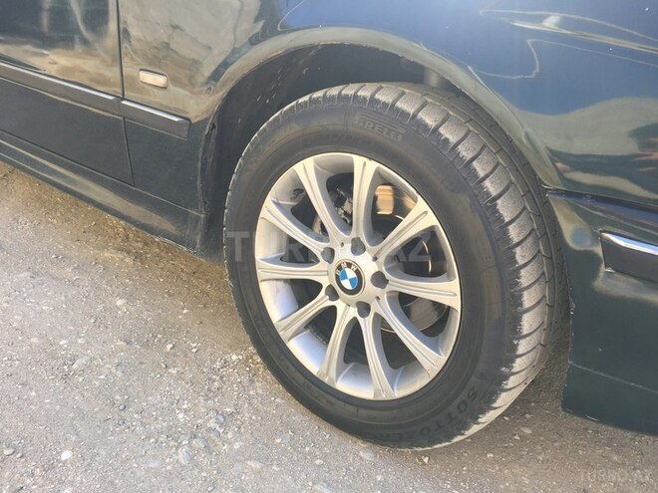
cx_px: 329
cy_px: 246
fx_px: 551
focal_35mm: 29
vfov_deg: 48.2
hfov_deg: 61.7
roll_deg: -4.4
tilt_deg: -22.9
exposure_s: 1/329
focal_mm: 4.15
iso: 32
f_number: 2.2
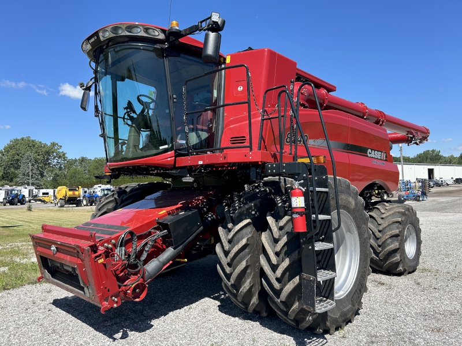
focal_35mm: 26
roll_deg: +1.8
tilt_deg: +0.7
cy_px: 173
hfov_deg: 67.3
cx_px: 231
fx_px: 347
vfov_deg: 53.1
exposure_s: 1/2208
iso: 50
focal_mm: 5.7
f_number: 1.5
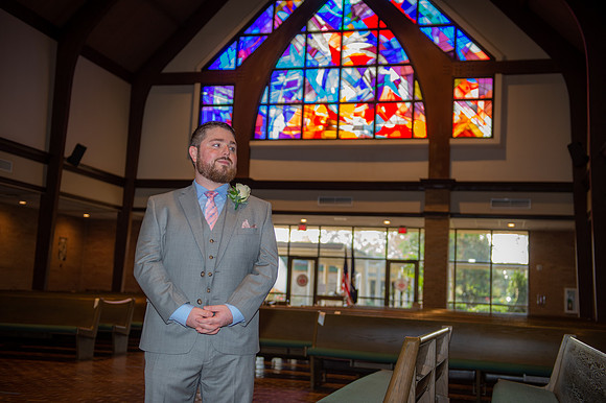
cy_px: 202
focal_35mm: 44
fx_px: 740
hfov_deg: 44.5
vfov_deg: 30.5
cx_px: 303
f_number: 3.2
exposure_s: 1/125
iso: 640
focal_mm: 44
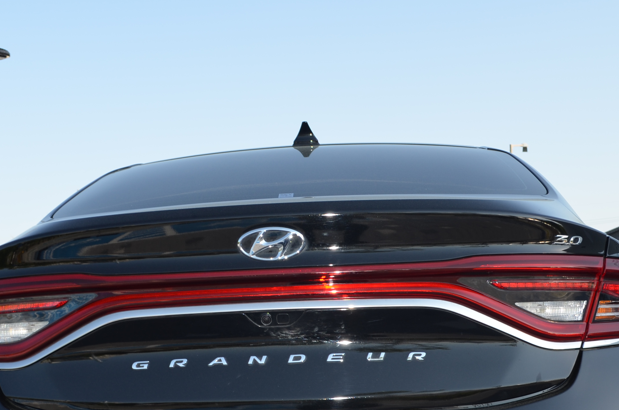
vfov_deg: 21.1
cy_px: 361
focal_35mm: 63
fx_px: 1081
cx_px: 278
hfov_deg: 31.9
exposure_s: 1/200
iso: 100
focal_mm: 22
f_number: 7.1
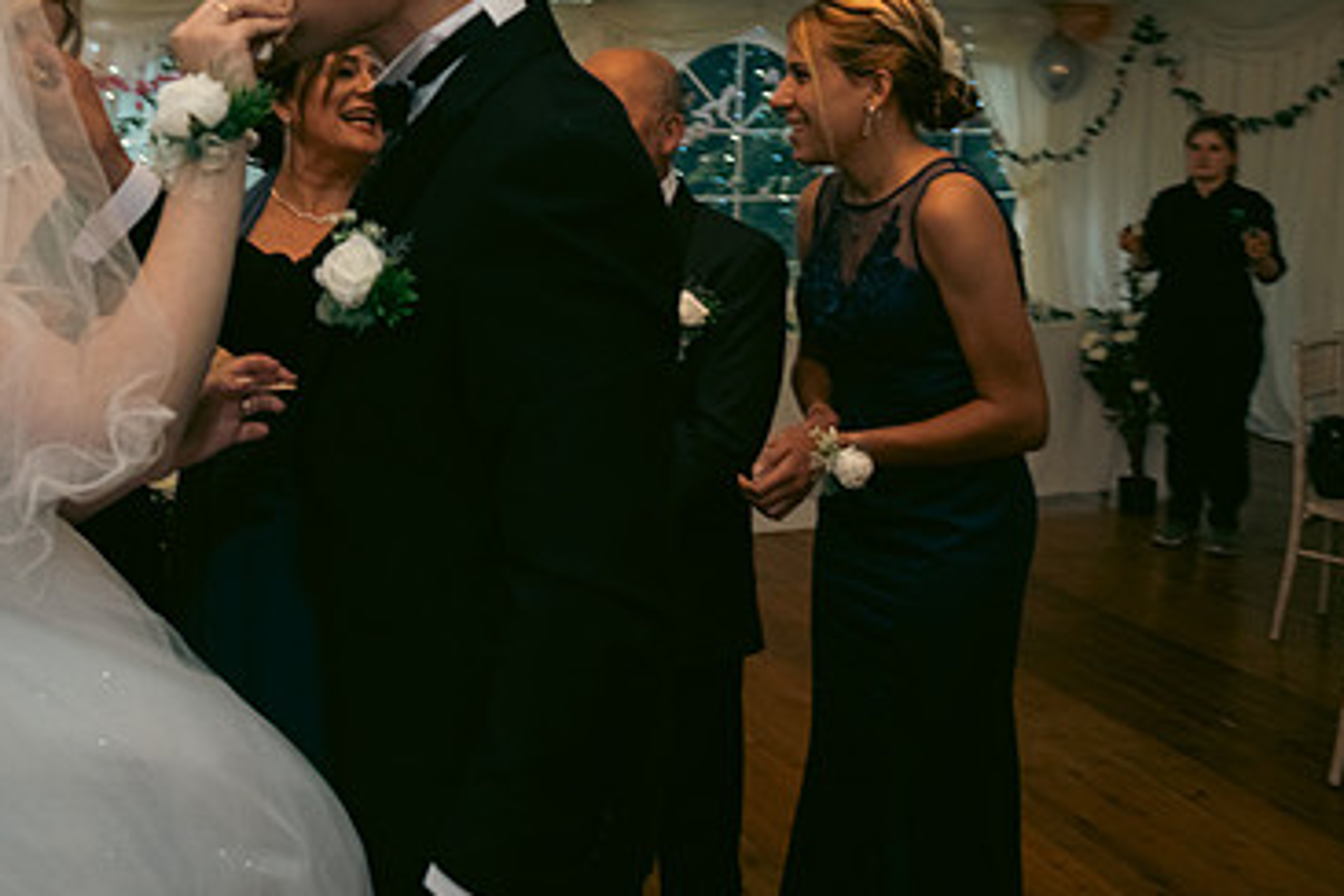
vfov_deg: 34.4
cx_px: 459
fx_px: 1419
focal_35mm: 38
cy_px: 233
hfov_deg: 49.9
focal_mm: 24
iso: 800
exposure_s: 1/160
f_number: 3.5
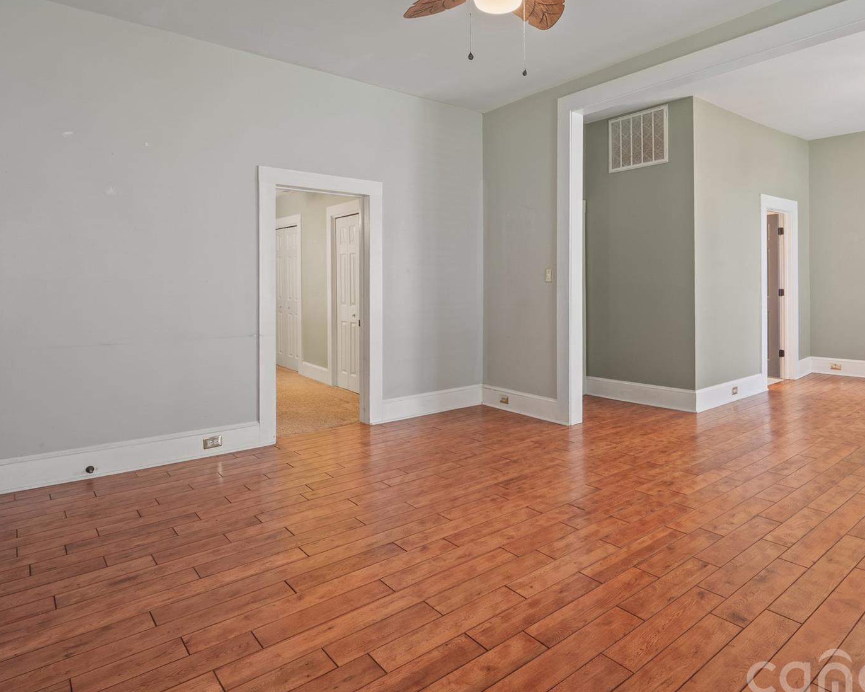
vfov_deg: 65.2
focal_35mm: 21
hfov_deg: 77.4
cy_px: 296
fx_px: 538
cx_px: 481
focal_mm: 10
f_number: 8
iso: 400
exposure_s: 1.6
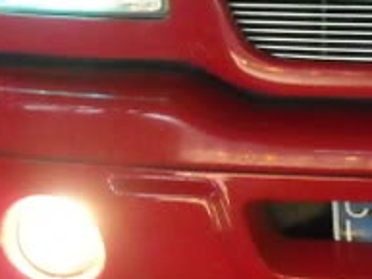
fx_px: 1957
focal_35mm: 182
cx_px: 499
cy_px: -58
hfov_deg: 10.6
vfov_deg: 8.1
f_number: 3.1
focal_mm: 7.1
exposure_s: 1/96
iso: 800
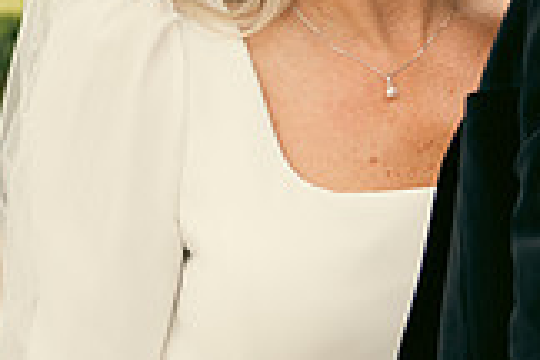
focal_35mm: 237
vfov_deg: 5.8
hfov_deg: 8.7
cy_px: -68
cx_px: 473
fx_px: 3555
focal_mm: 44
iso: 125
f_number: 3.5
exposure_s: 1/400
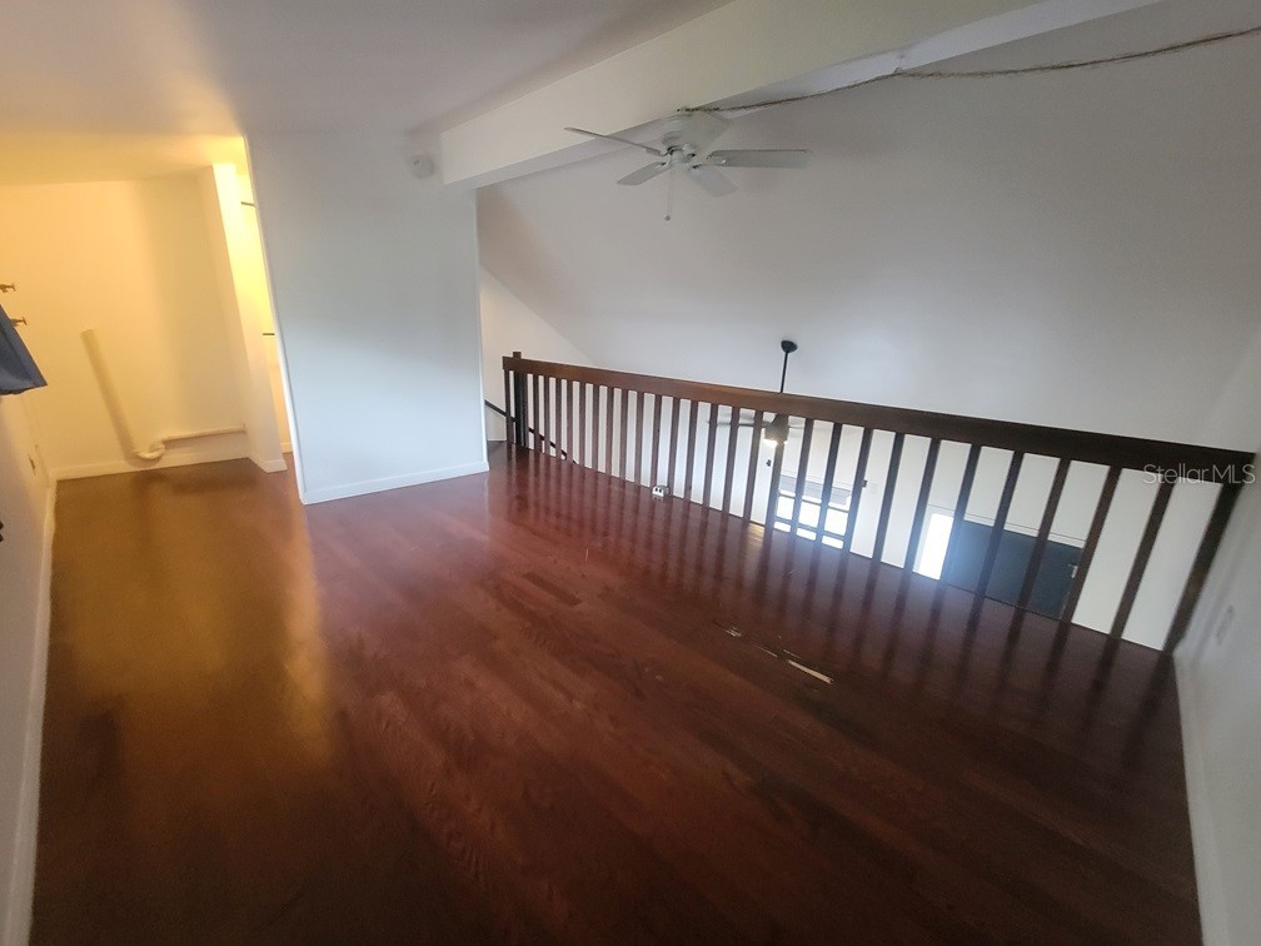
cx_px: 630
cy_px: 473
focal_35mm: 13
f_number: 2.2
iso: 800
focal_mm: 2.2
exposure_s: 1/24
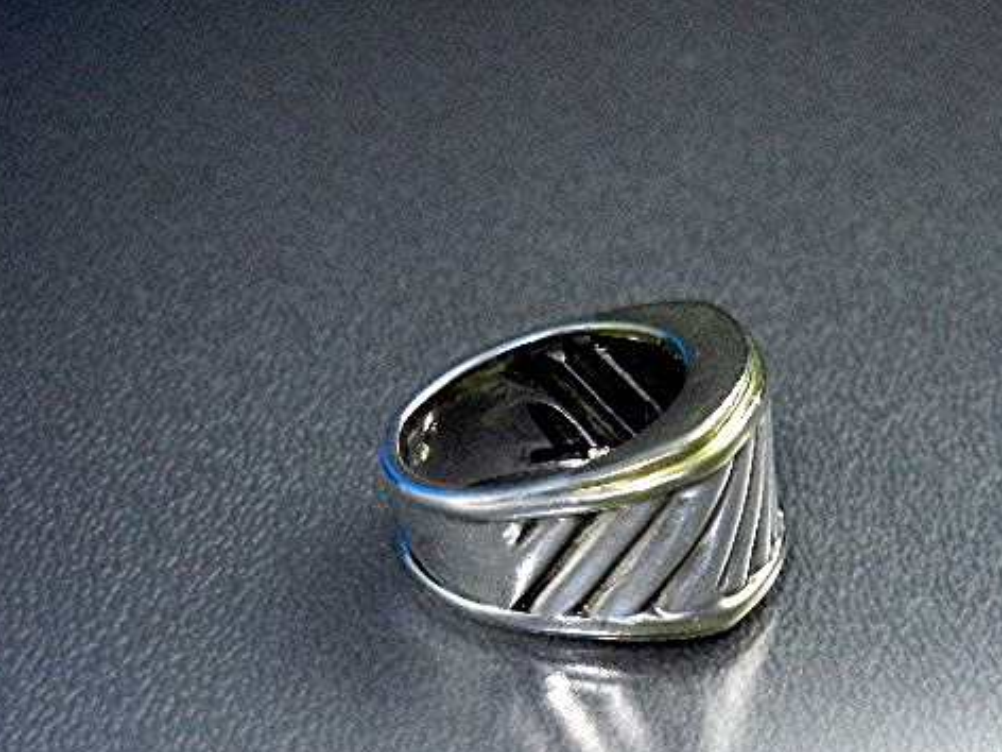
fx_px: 2316
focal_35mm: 80
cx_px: 616
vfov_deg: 18.4
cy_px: 508
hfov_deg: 24.4
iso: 800
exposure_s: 1/30
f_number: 8
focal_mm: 10.6
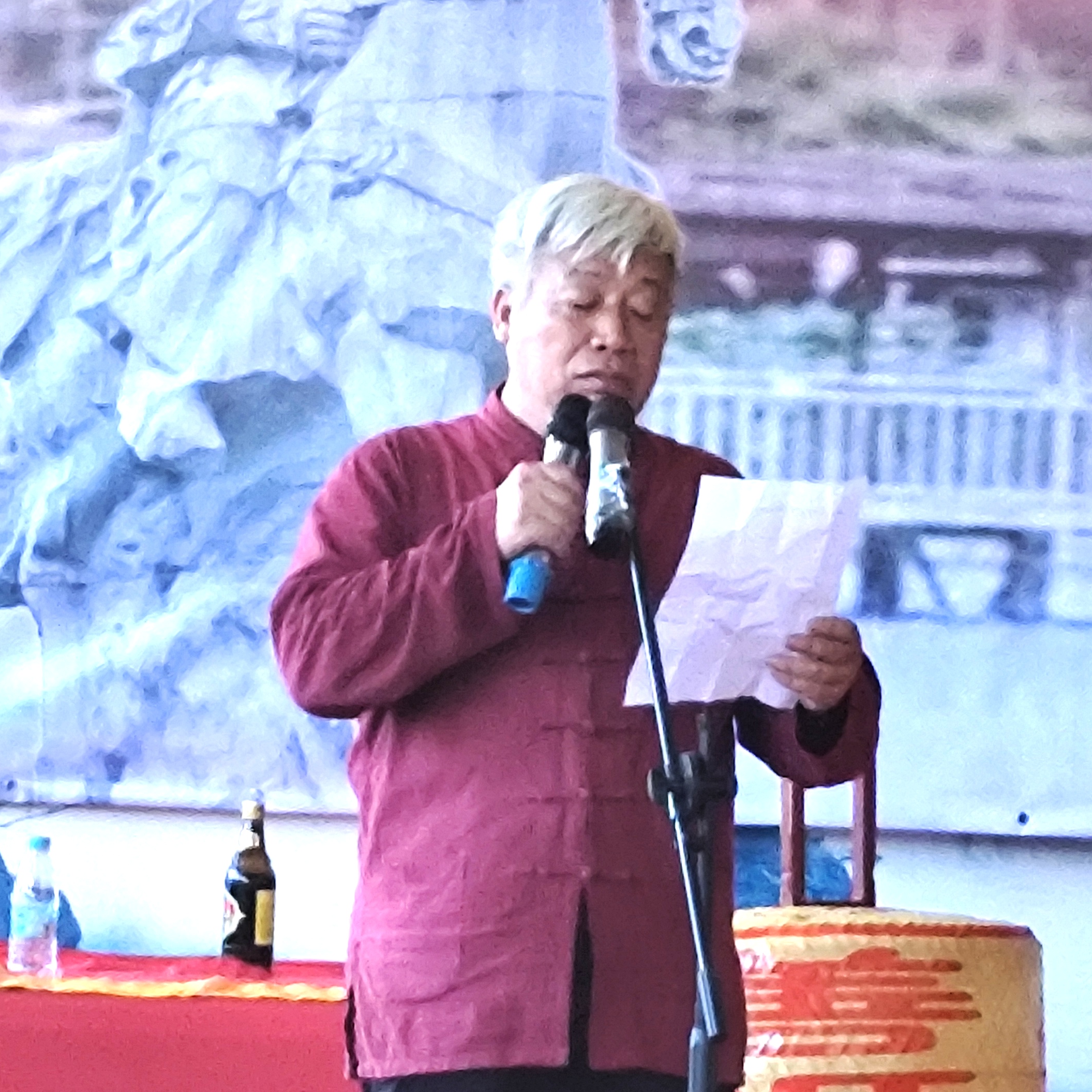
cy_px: 741
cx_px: 665
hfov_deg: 6.8
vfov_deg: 6.8
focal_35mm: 258
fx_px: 9208
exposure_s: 1/100
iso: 160
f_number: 1.65
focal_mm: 6.14
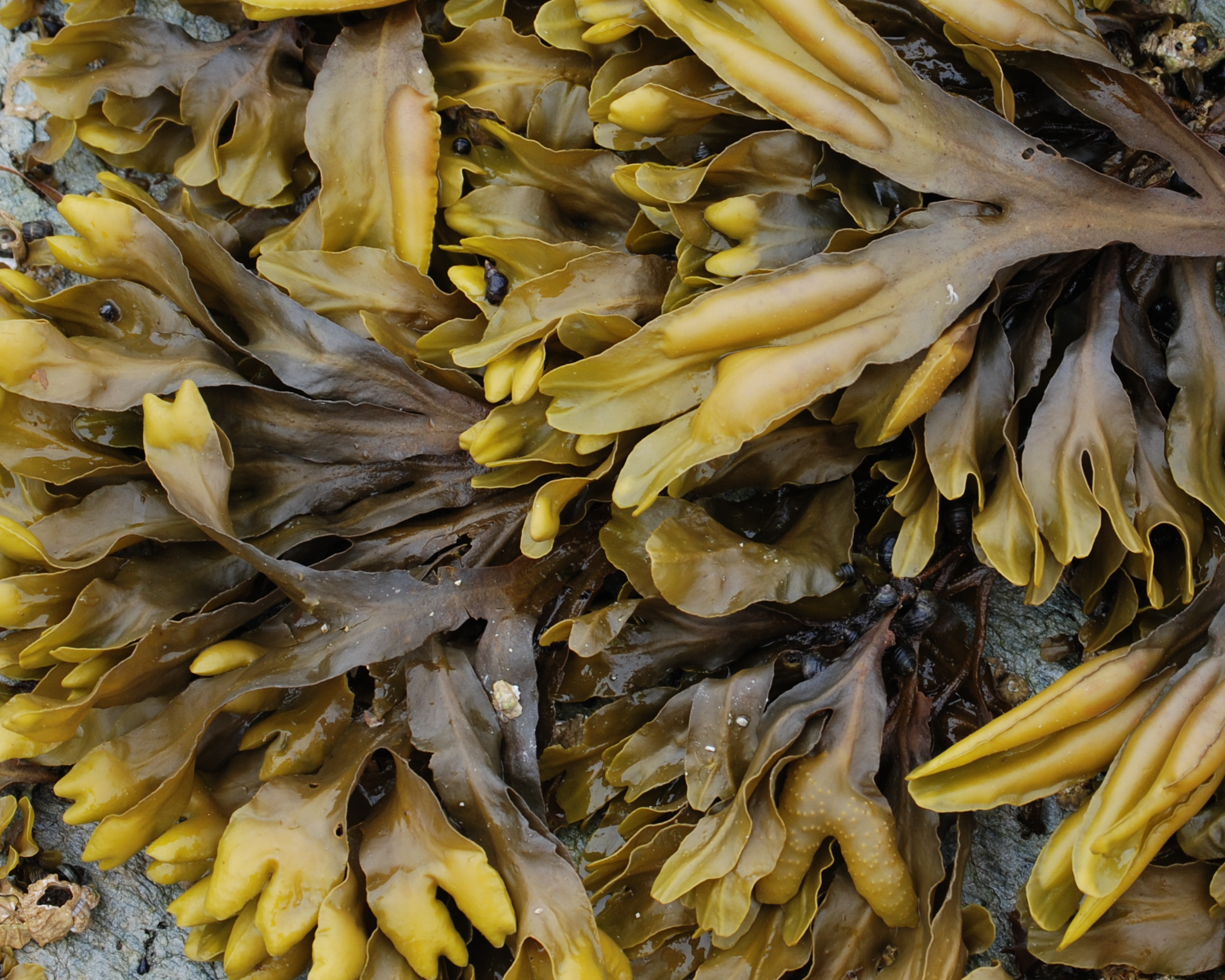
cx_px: 837
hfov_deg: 13.0
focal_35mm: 148
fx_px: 5362
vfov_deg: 10.4
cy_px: 291
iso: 110
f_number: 5.6
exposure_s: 1/125
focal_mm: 55
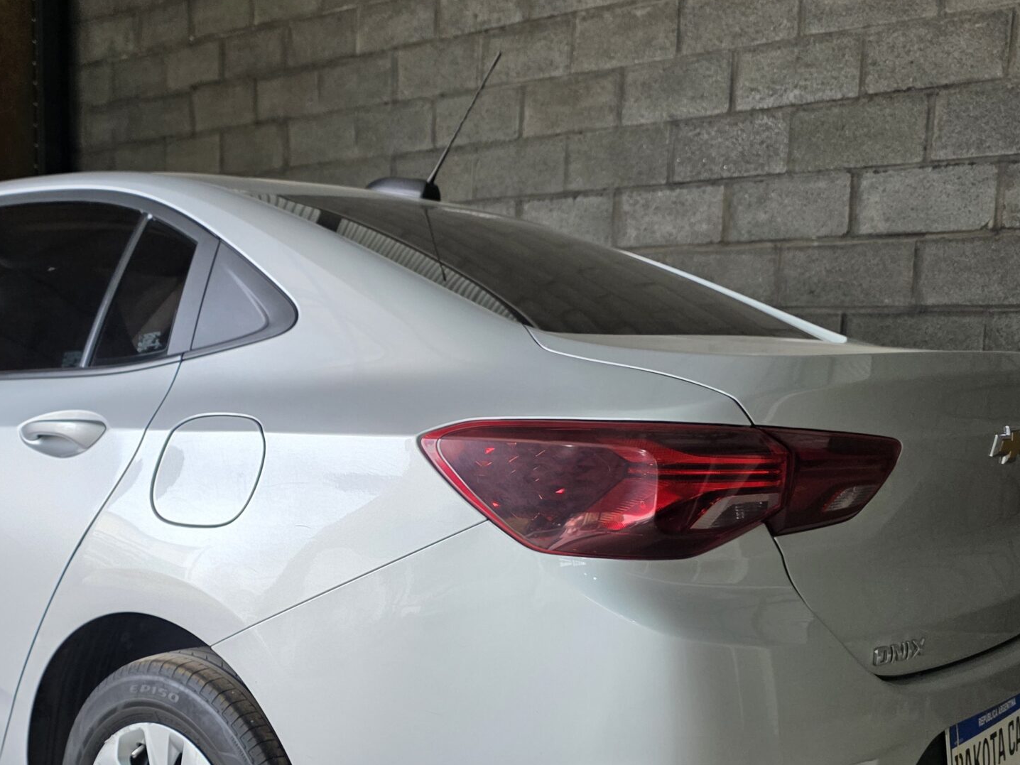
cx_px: 323
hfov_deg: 45.0
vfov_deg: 34.7
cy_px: 528
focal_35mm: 41
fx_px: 1208
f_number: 1.7
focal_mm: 6.3
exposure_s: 1/180
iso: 160
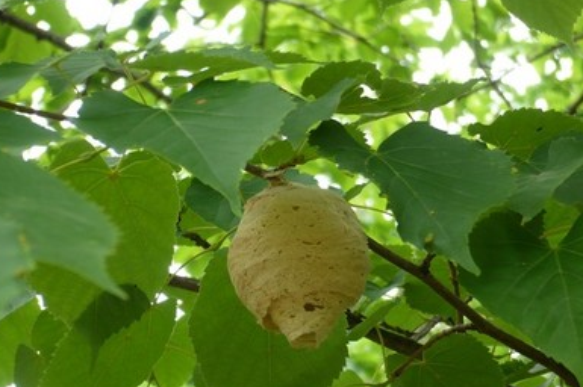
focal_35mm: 142
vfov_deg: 9.6
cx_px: 307
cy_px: 206
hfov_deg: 14.5
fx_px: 2298
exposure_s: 1/50
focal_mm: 17.4
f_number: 5
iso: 100
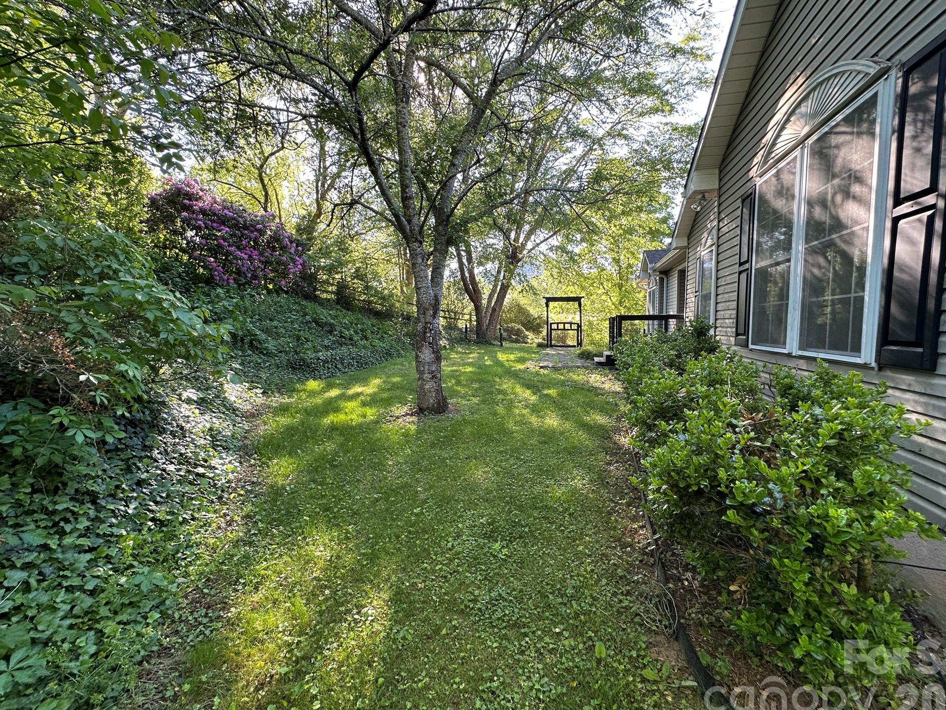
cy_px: 356
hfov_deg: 98.1
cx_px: 495
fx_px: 410
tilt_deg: -2.2
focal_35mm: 15
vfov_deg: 81.8
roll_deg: +0.3
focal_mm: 2.22
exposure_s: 1/99
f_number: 2.2
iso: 64
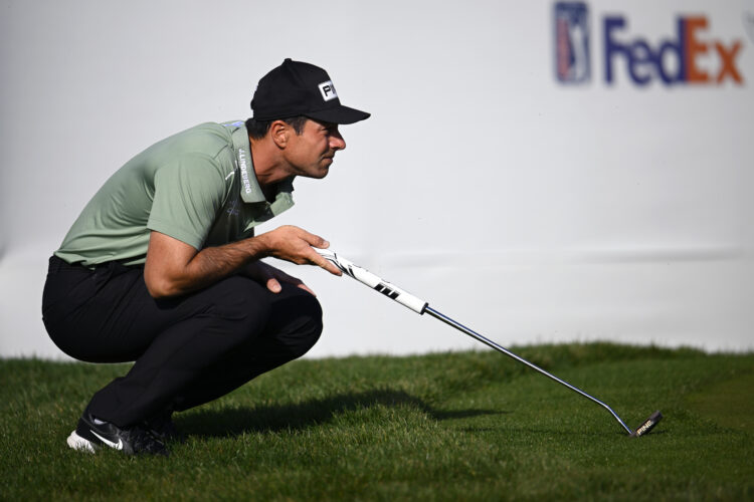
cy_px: 251
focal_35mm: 400
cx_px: 377
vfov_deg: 3.4
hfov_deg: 5.2
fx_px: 8377
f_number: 5
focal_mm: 400
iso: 200
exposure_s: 1/2000
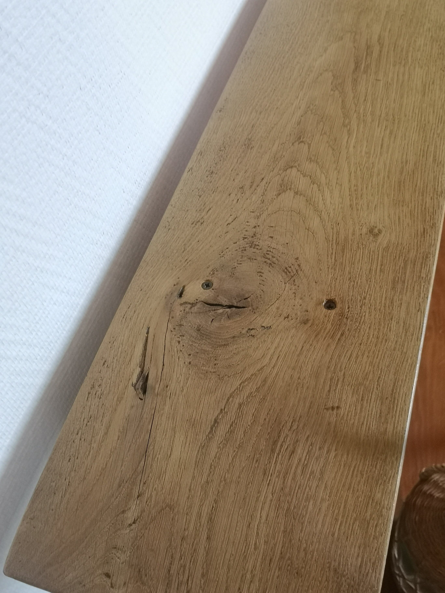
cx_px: 222
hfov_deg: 41.8
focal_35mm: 34
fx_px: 583
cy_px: 296
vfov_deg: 54.0
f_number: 1.8
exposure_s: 1/45
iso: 200
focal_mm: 5.58
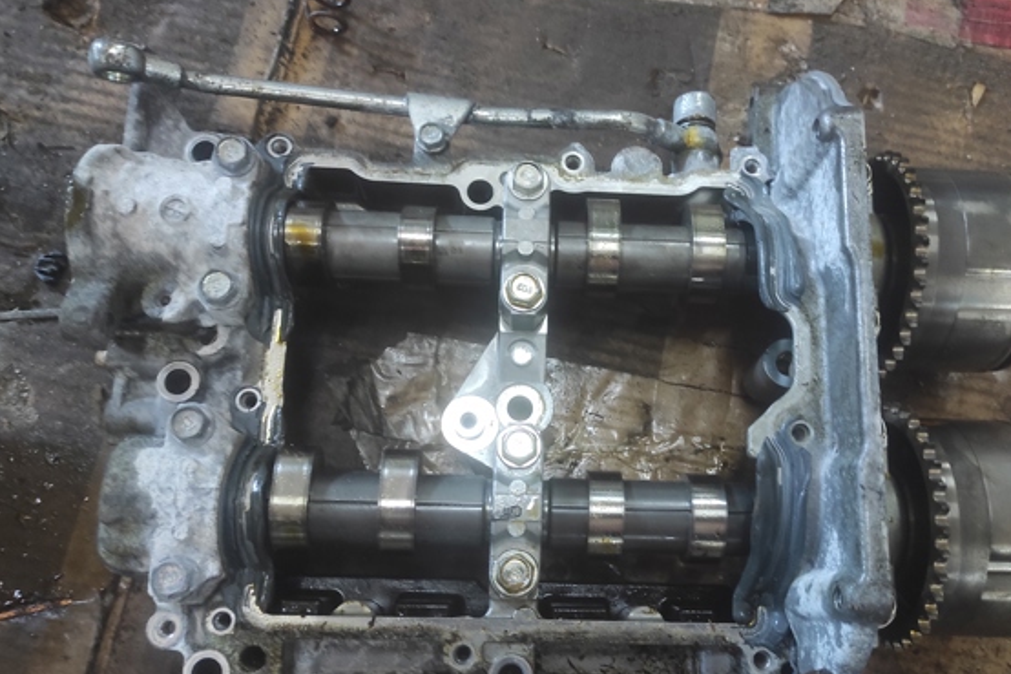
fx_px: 842
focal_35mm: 30
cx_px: 569
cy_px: 395
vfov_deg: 43.4
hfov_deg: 61.7
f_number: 1.89
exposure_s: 1/30
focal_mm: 5.43
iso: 1123
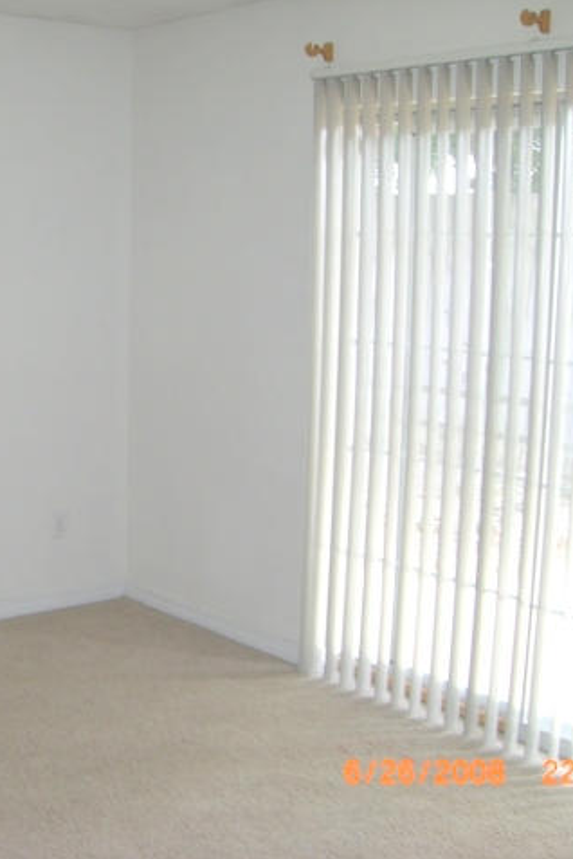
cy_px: 429
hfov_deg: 25.1
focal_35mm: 53
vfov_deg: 37.5
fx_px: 1265
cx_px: 124
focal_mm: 6.2
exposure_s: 1/60
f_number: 2.7
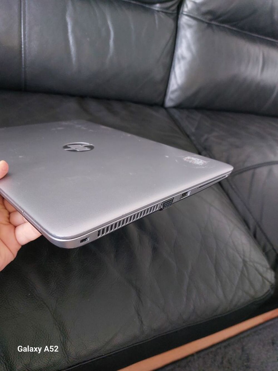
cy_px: 186
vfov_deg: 71.6
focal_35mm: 24
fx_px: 257
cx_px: 139
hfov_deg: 56.8
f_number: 1.8
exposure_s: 1/33
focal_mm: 5.23
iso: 500
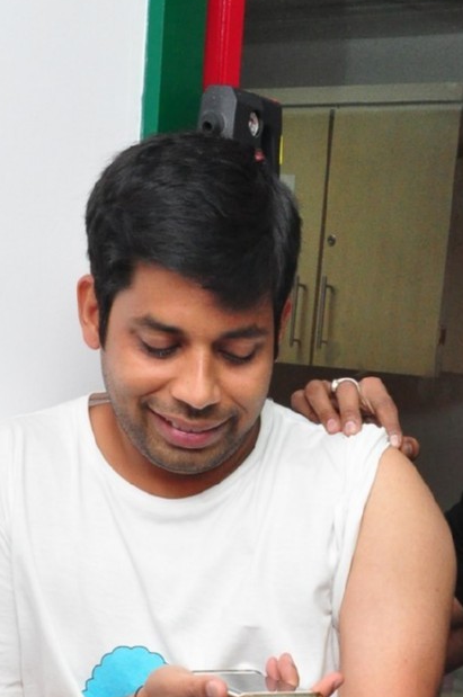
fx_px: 1765
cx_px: 390
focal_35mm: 91
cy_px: 833
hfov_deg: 14.8
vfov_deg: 20.9
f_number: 11
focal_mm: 25
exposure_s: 1/125
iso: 1600
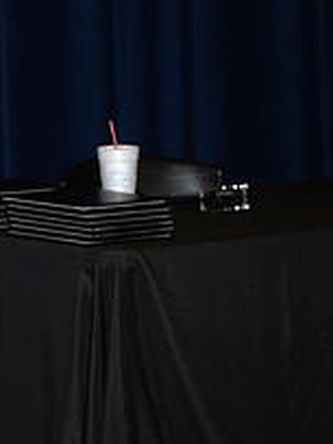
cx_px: -289
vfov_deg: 6.0
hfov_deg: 4.5
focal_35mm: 328
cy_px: 58
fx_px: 4207
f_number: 5.6
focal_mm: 120
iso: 640
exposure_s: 1/80
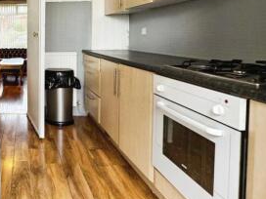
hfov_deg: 50.0
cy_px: 57
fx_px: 231
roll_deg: +0.5
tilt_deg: -5.5
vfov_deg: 45.6
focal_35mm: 30
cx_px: 7
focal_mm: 2.22
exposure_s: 1/99
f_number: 2.2
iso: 250
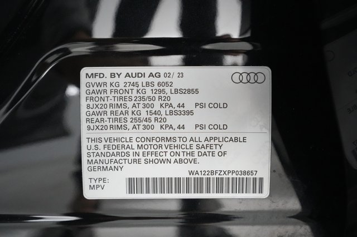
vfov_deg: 46.4
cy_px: 118
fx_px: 278
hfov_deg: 65.5
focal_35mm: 28
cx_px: 178
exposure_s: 1/100
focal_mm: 28
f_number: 4.5
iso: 12800
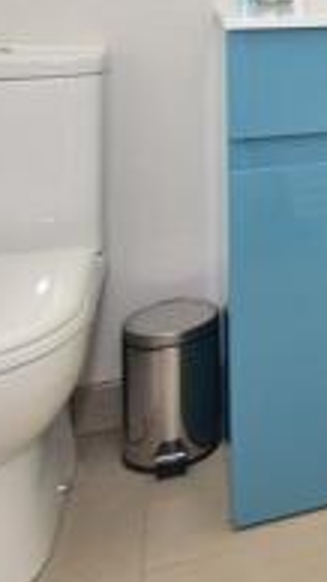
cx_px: 630
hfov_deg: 17.3
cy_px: -34
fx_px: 818
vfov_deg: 34.6
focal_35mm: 53
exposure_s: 1/60
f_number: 5
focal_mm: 10
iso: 200
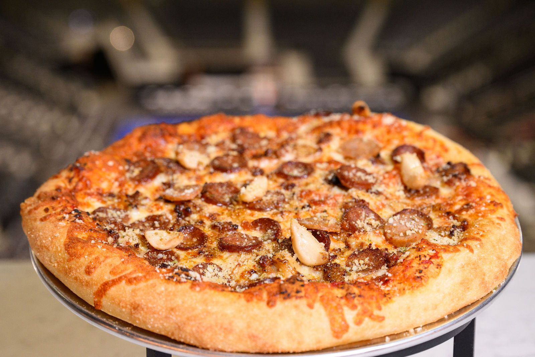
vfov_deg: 18.3
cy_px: 166
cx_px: 257
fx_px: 1110
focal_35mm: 75
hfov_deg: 27.1
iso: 1600
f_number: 5
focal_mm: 68
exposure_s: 1/100
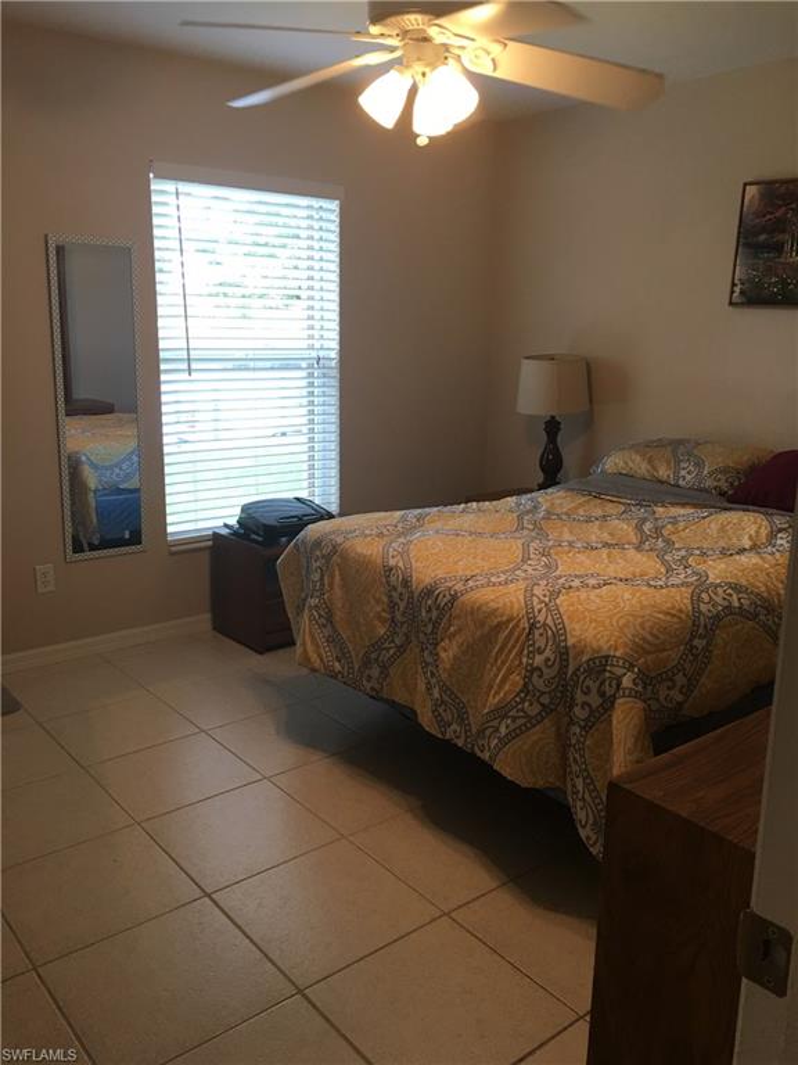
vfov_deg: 61.7
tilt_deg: -12.1
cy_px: 532
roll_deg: -1.2
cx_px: 399
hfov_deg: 48.2
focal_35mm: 29
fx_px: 891
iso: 25
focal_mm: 4.15
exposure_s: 1/30
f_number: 2.2
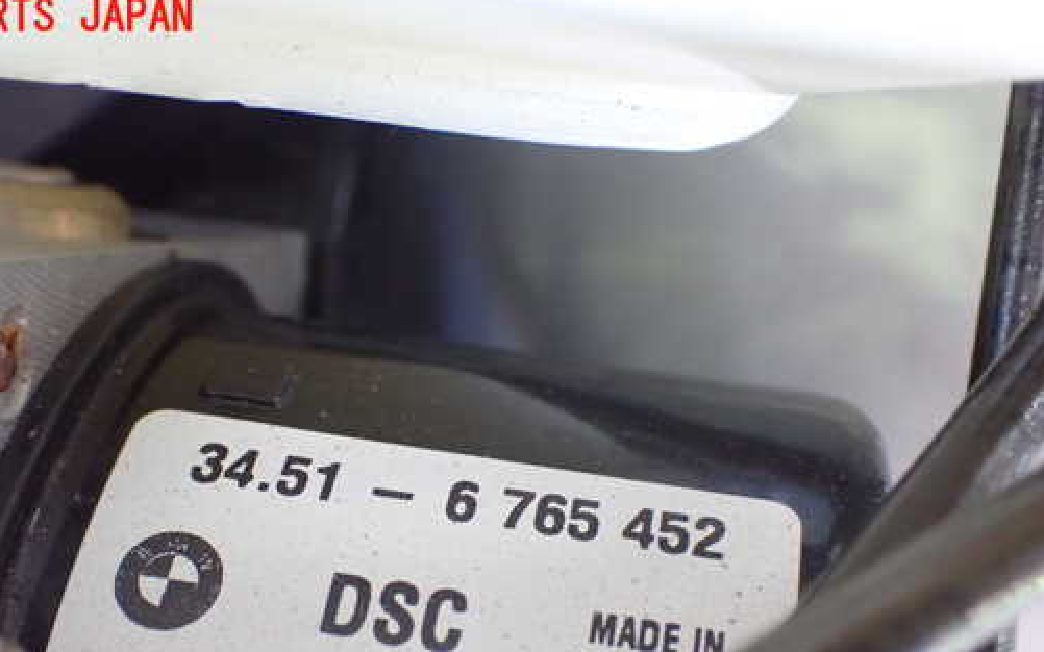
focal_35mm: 52
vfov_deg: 24.7
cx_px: 440
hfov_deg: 38.8
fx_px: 1479
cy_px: 460
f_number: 2.8
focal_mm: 7.31
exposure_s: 1/40
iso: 1250
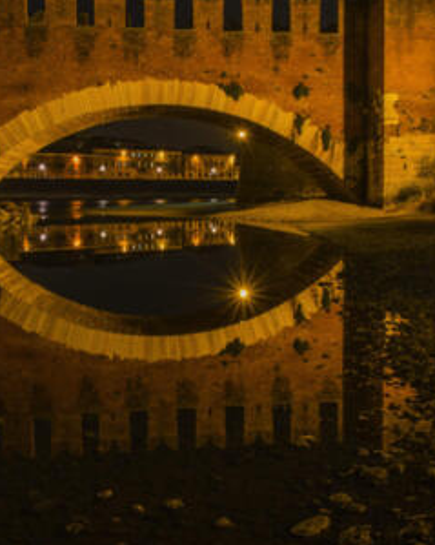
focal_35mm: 47
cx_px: 163
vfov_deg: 39.4
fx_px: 757
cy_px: 221
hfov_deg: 31.9
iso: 200
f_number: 22
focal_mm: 20
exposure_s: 30
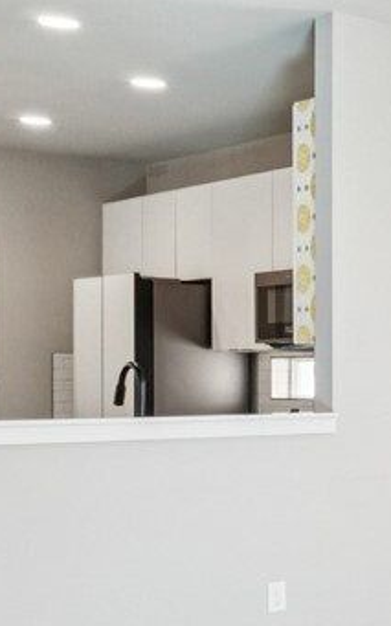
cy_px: 375
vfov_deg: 27.1
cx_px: 743
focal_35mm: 76
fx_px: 1296
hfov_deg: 14.6
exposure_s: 1/8
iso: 200
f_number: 9
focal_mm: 10
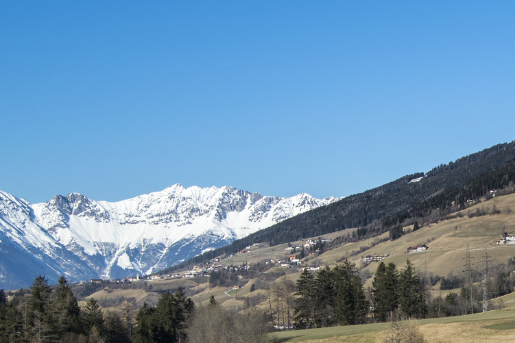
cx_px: 575
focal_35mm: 115
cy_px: 306
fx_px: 1645
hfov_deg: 17.2
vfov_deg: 11.8
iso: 160
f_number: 7.1
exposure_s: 1/800
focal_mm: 30
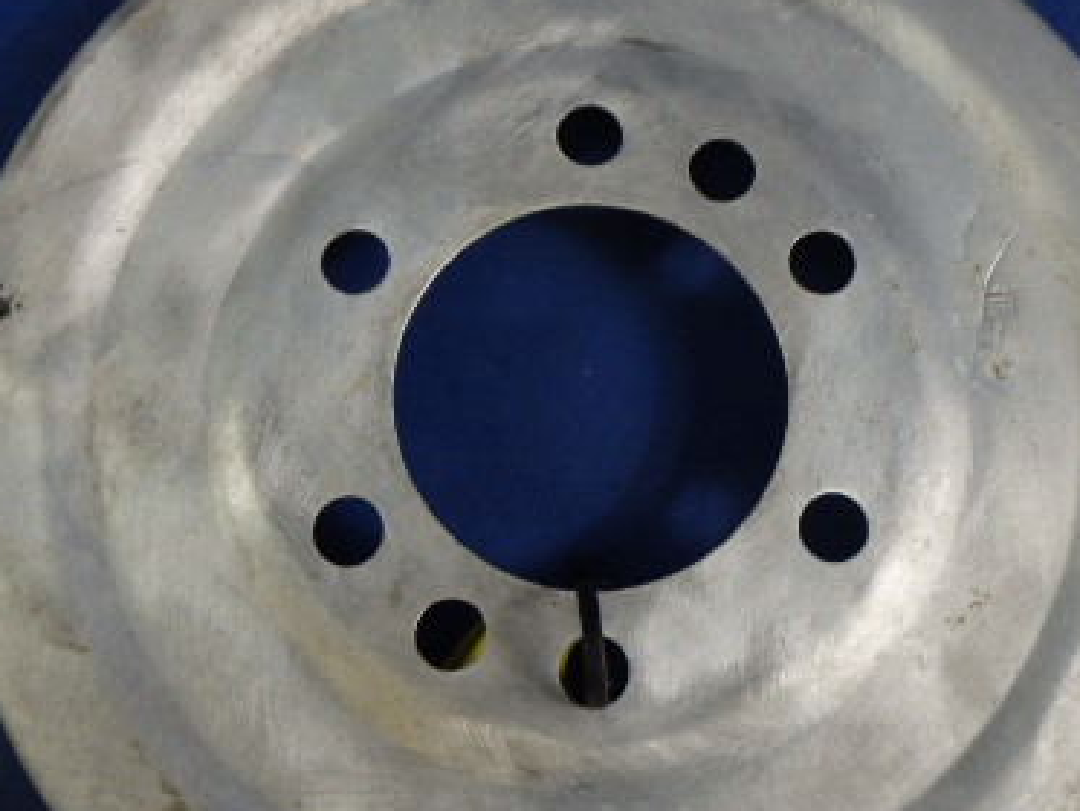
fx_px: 1498
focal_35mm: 48
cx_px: 602
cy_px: 423
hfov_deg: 39.6
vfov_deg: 30.3
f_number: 3.9
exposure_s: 1/30
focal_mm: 5
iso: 320
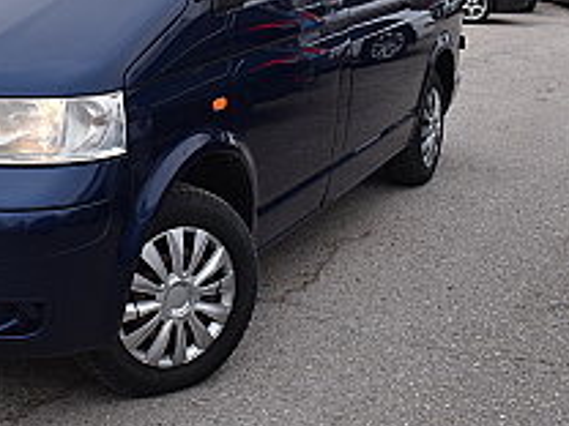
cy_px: 75
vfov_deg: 23.6
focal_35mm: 61
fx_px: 1003
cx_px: 52
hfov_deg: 30.2
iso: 280
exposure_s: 1/250
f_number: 8
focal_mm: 22
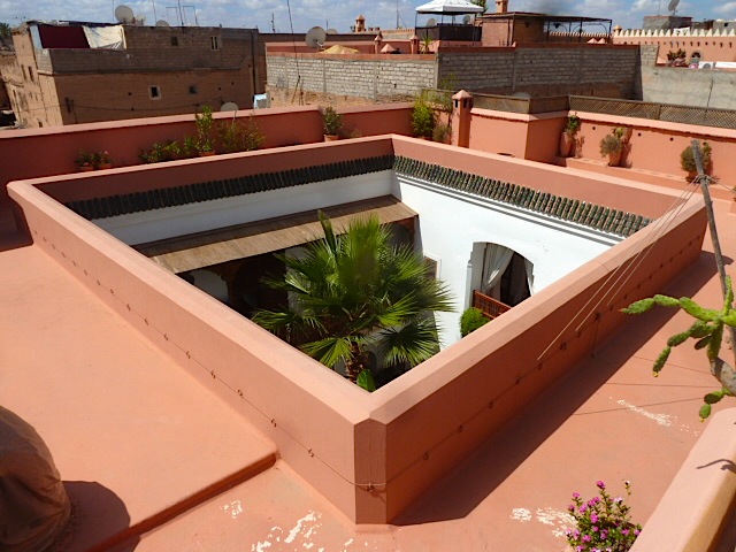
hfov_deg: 69.4
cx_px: 368
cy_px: 276
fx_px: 532
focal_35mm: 25
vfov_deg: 54.9
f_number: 5.6
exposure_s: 1/640
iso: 80
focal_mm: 4.1
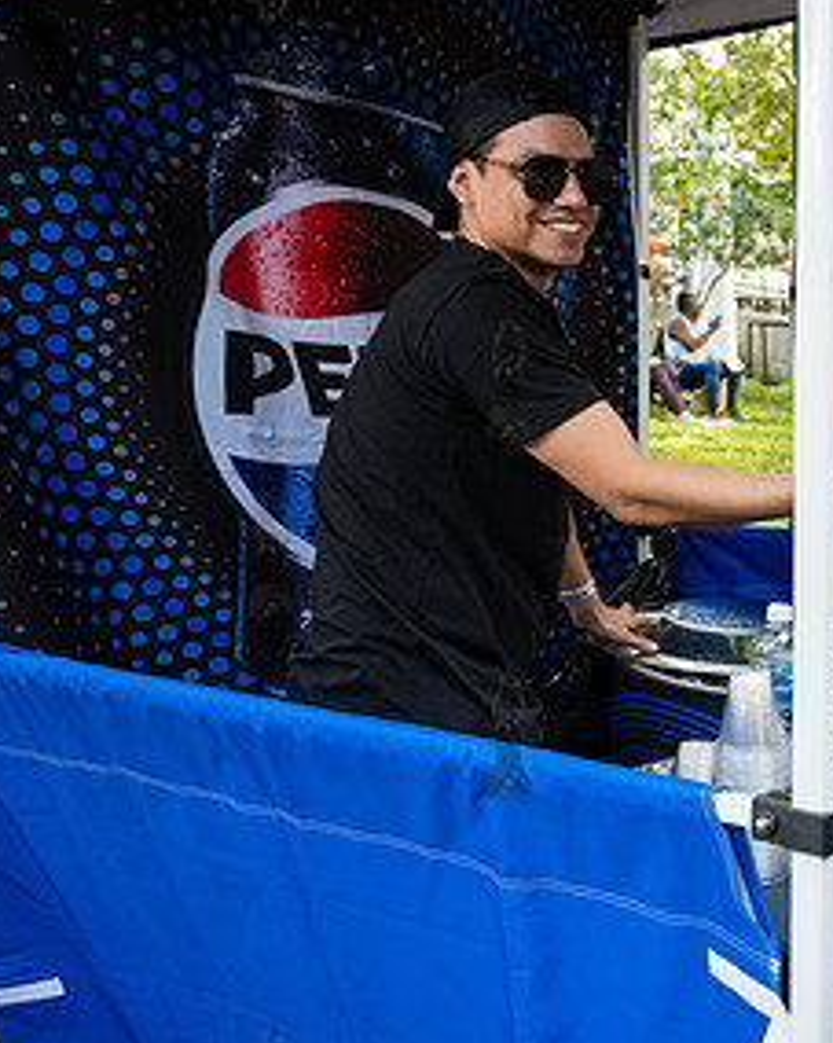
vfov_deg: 40.3
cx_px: 980
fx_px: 1418
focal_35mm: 46
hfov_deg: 28.7
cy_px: 553
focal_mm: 24
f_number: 4.5
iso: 1000
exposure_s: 1/125
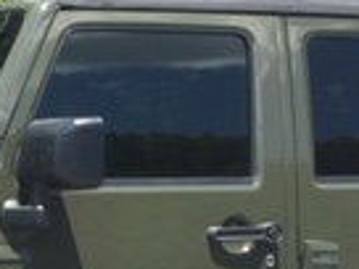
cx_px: 13
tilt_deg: -8.3
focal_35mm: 136
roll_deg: -3.7
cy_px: 287
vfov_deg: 10.8
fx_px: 1410
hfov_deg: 14.3
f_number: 2.2
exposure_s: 1/964
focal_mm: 4.15
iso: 32
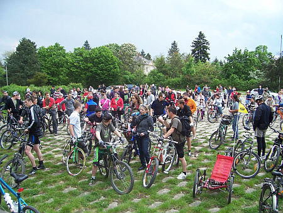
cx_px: 142
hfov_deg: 53.9
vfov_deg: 41.8
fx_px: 278
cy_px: 106
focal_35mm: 34
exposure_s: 1/180
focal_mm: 5.6
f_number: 2.7
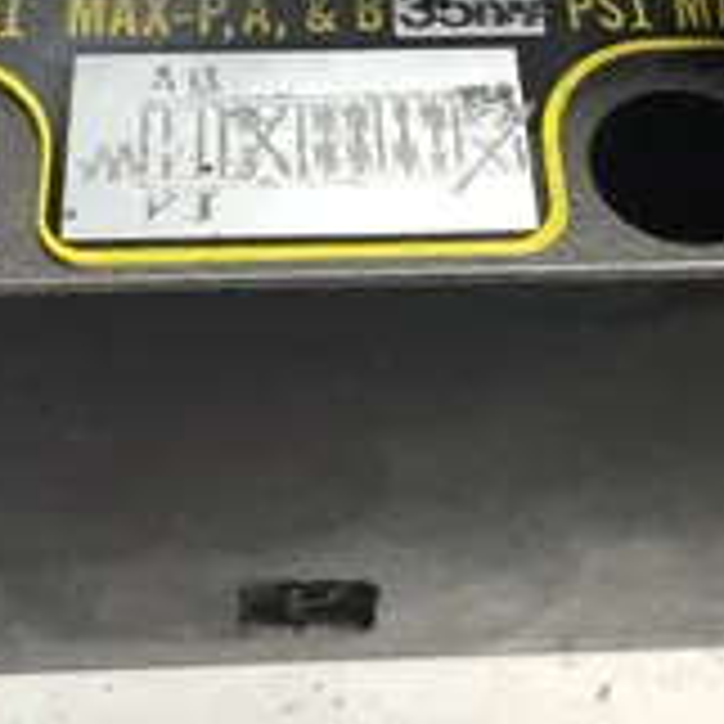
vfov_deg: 24.8
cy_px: 108
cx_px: 364
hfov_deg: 25.4
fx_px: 1609
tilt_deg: -52.3
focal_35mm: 68
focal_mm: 3.3
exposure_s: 1/60
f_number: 2.4
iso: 32
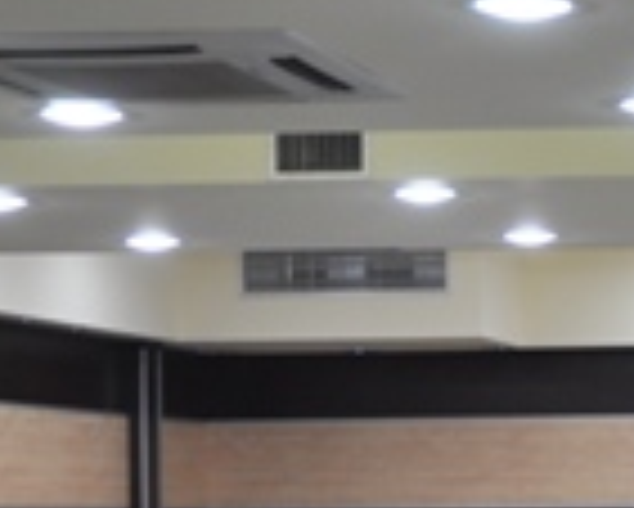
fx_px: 2900
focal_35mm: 154
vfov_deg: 9.9
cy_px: 566
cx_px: 1214
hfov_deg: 11.4
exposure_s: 1/30
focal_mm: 21
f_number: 5.6
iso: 220
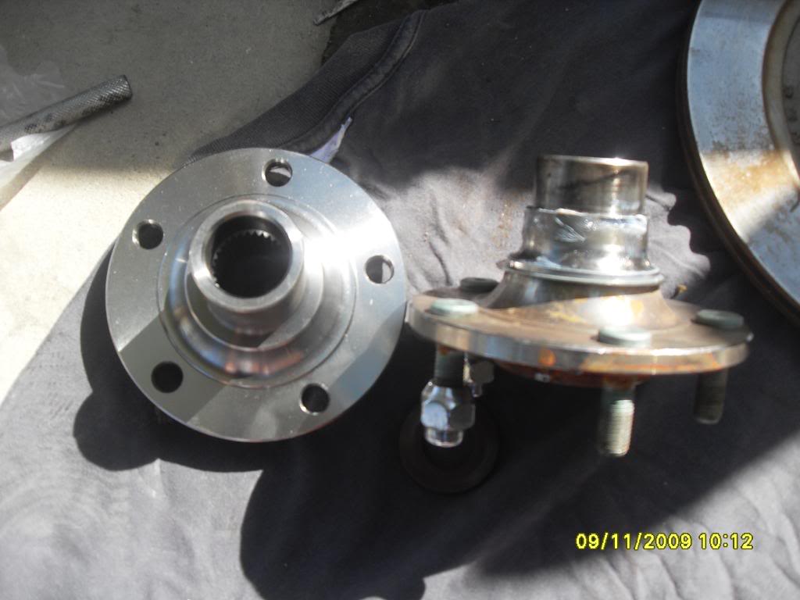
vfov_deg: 41.8
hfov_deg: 54.0
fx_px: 786
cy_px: 300
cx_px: 400
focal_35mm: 34
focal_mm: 6.3
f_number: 7
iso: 80
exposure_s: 1/90
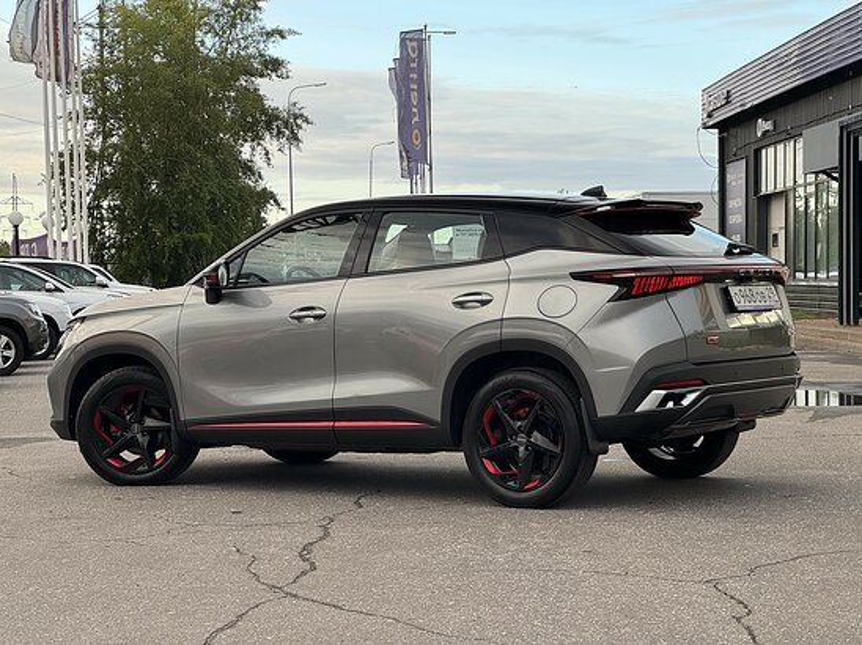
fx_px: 1916
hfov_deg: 25.4
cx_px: 431
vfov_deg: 19.1
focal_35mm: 77
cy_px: 322
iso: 25
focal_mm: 9
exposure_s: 1/99
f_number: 2.8
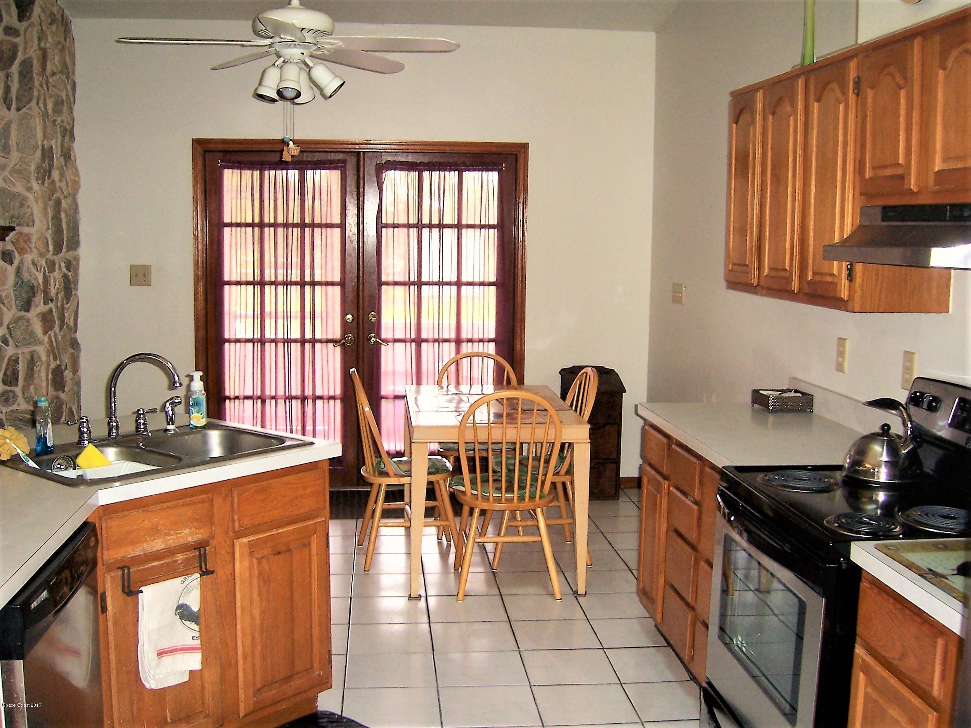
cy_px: 364
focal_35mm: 36
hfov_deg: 51.4
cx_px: 486
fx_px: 1010
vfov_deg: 39.7
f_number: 3
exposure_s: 1/60
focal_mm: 6
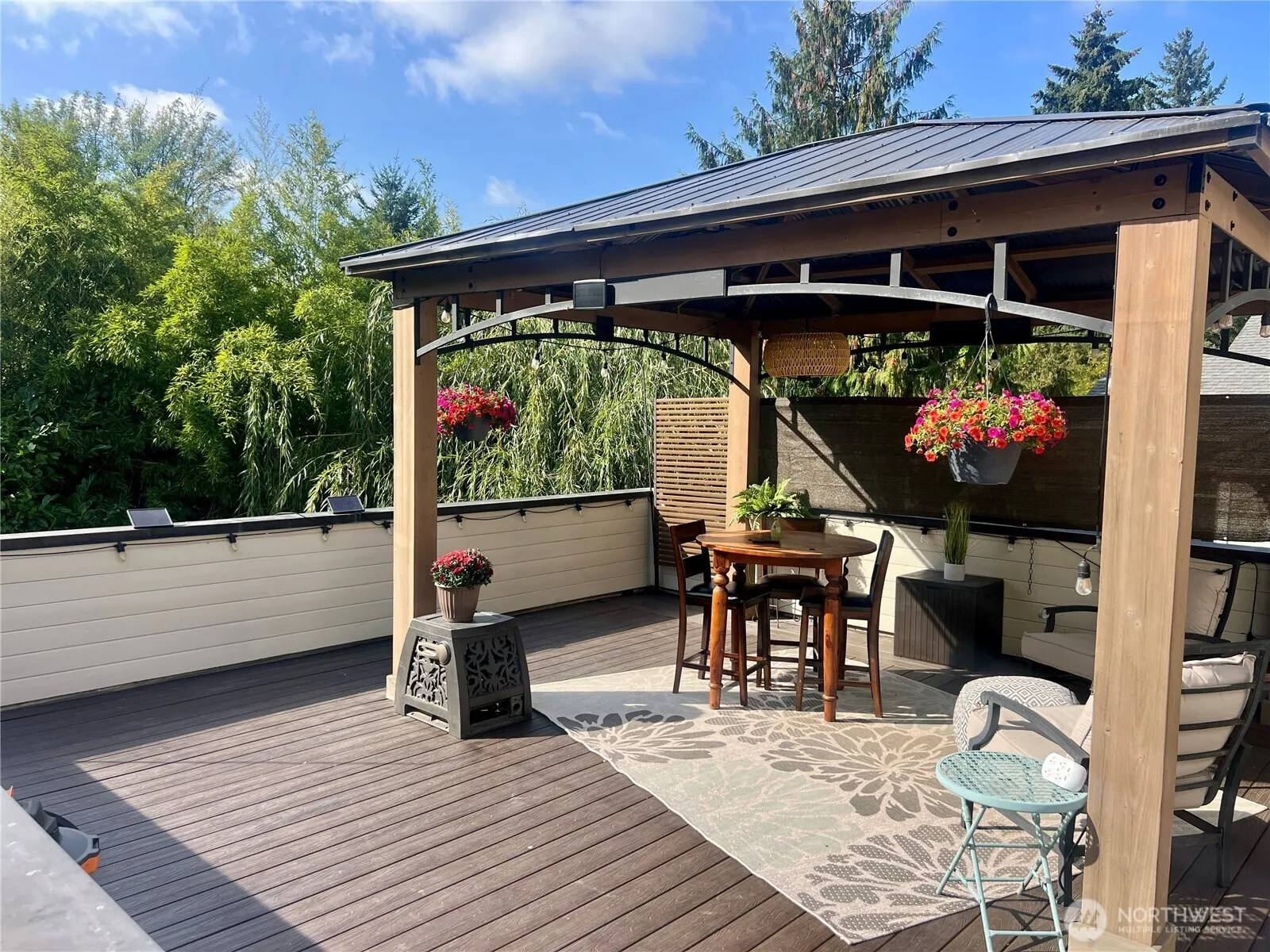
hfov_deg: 67.3
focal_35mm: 26
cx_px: 635
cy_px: 476
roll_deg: -1.4
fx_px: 954
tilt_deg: -5.6
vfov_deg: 53.1
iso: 50
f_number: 1.5
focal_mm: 5.7
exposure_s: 1/1377
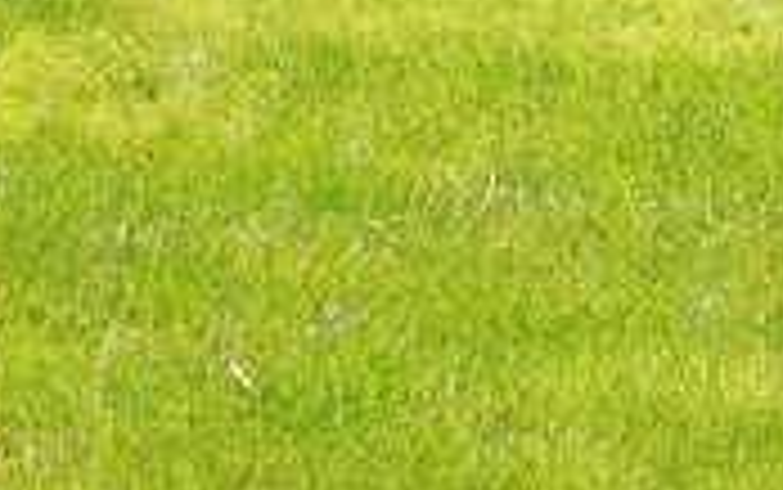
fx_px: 9438
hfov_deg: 4.7
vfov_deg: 2.9
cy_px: -868
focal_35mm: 442
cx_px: 1233
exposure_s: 1/250
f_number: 4.3
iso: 125
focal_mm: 12.6
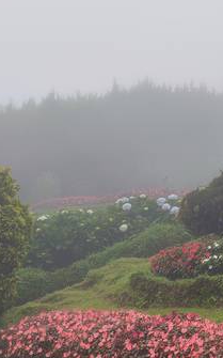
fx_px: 798
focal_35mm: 82
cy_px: 110
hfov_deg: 14.7
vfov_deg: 25.1
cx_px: 345
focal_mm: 6.12
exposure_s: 1/310
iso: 50
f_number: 1.9
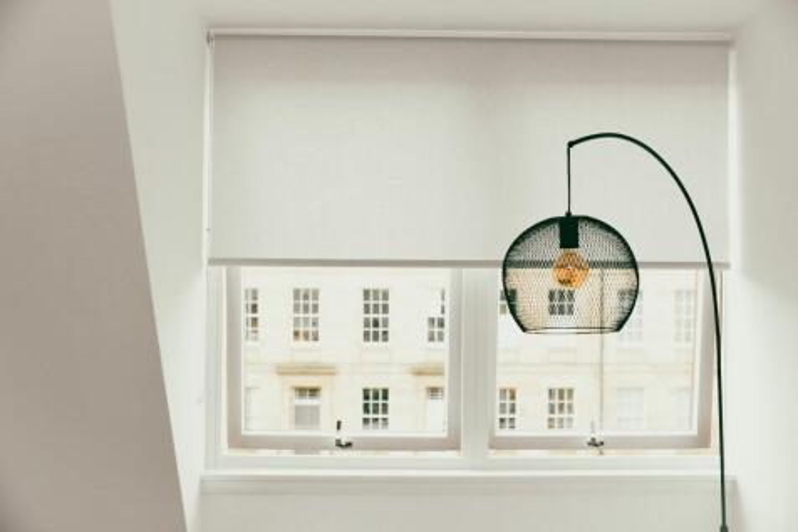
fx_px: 753
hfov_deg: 55.8
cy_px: 266
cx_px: 399
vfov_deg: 38.9
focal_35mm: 34
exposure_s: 1/200
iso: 320
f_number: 5
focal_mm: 34
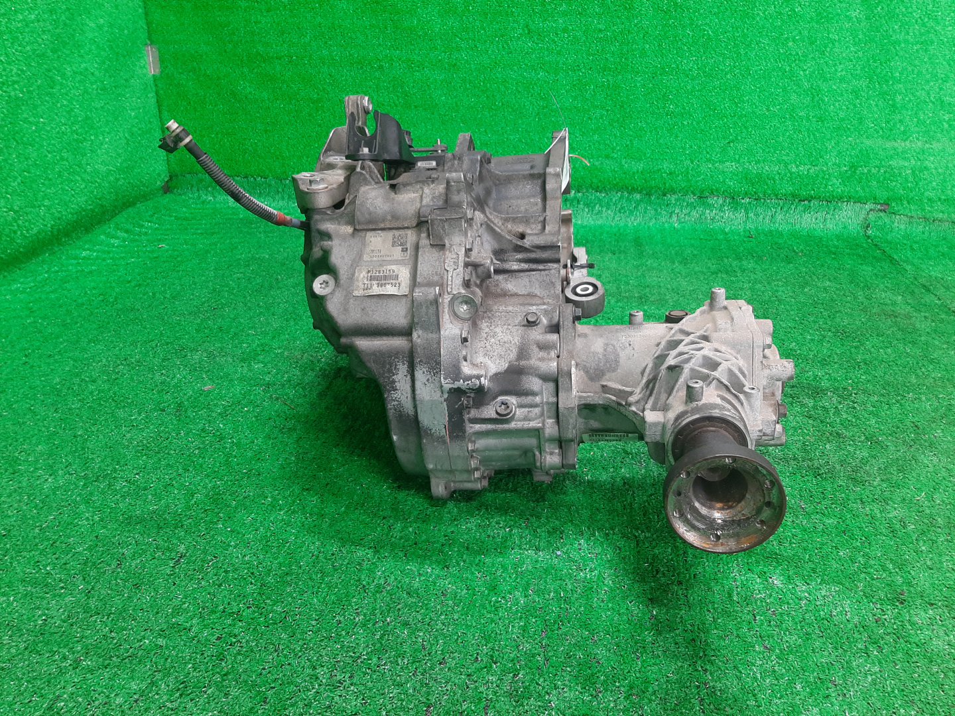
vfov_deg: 53.1
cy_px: 358
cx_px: 478
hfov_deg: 67.3
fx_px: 717
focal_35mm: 26
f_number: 1.7
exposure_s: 1/50
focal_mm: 3.93
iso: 136
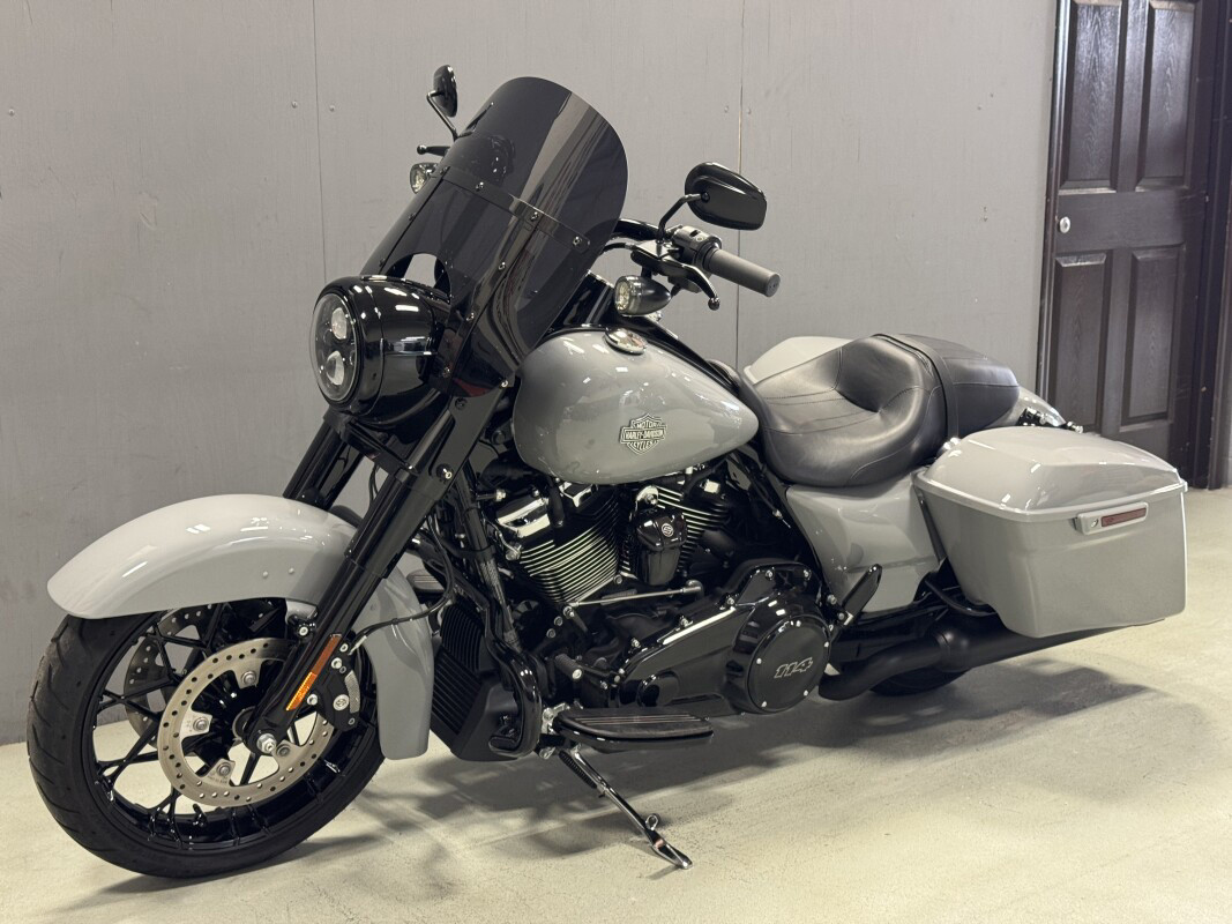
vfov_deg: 30.3
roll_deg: -0.2
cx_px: 616
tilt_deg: -10.6
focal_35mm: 48
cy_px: 462
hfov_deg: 39.7
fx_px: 1708
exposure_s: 1/40
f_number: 1.78
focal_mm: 6.76
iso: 200
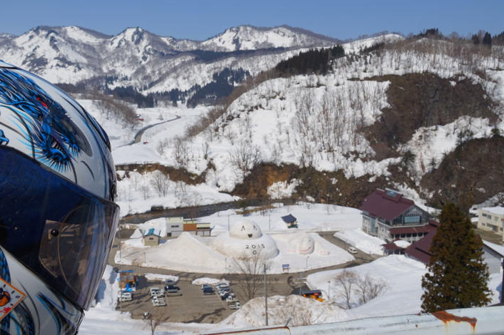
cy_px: 159
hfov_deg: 55.7
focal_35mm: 34
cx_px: 221
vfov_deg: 38.8
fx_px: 476
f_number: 11
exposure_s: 1/400
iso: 100
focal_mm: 20
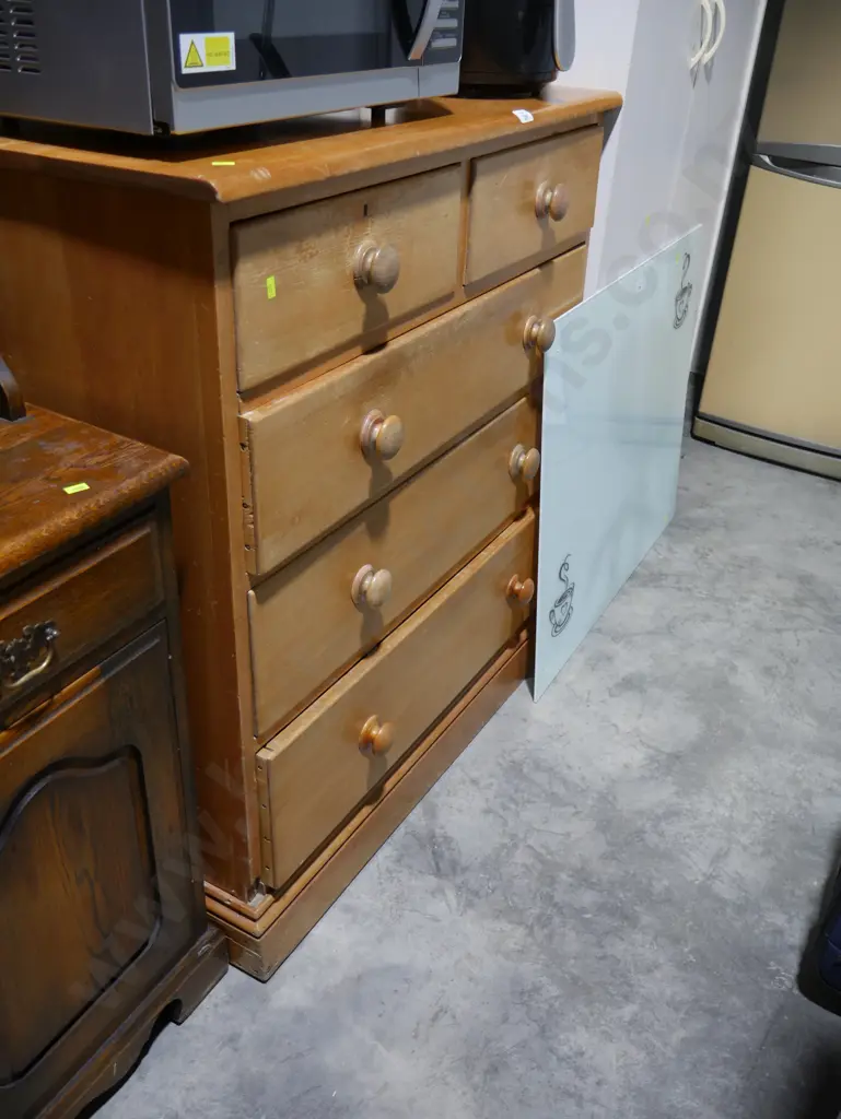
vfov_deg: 59.9
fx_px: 971
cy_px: 560
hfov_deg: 46.8
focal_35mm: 30
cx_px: 420
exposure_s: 1/60
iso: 320
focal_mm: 15
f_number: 3.6
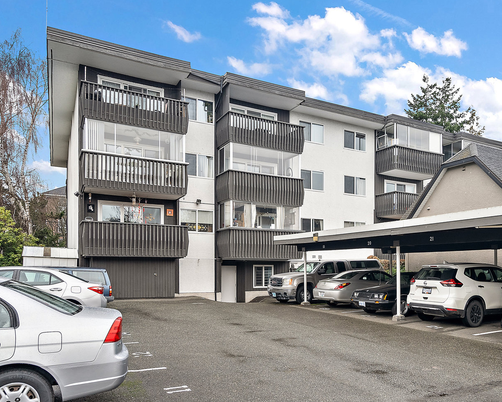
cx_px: 312
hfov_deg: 65.1
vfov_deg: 54.9
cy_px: 206
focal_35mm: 26
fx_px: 386
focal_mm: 21
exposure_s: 1/25
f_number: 6.3
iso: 400
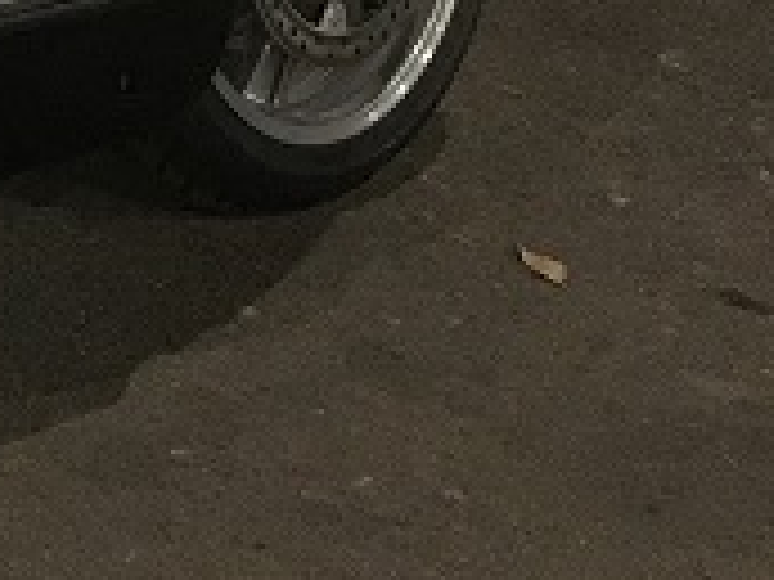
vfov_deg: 11.9
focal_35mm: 119
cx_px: -783
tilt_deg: -13.8
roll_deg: -1.3
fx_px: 2661
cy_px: -268
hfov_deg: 13.9
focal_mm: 4.15
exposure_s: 1/15
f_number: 2.2
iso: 320
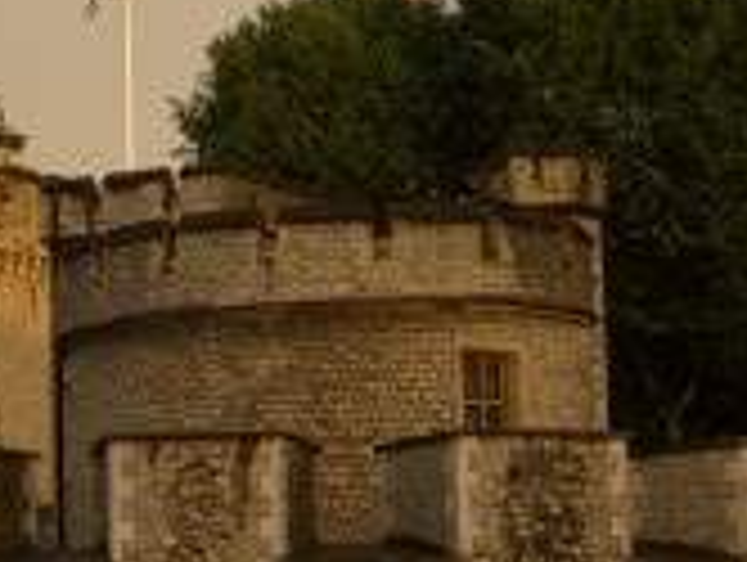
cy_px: 148
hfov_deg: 13.0
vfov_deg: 9.9
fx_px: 3242
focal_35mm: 150
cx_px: 40
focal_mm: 8
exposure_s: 1/125
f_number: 2.8
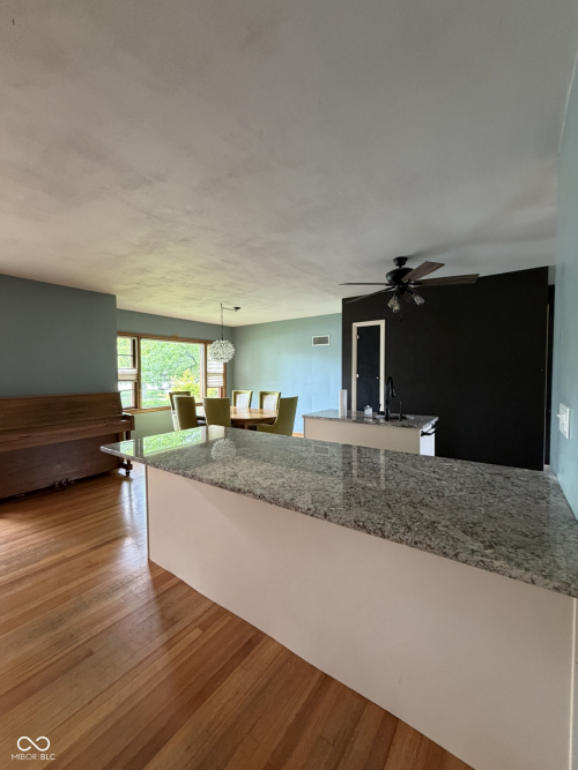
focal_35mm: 14
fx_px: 312
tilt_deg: -3.1
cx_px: 289
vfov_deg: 102.1
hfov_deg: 85.7
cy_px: 385
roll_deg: +0.0
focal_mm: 2.22
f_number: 2.2
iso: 320
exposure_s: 1/60
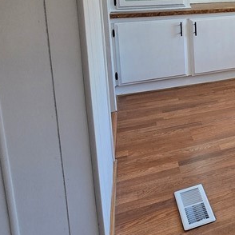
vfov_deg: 37.9
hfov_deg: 32.5
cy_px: 7
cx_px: 299
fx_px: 307
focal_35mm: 40
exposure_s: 1/120
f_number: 2.2
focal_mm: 2.2
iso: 80
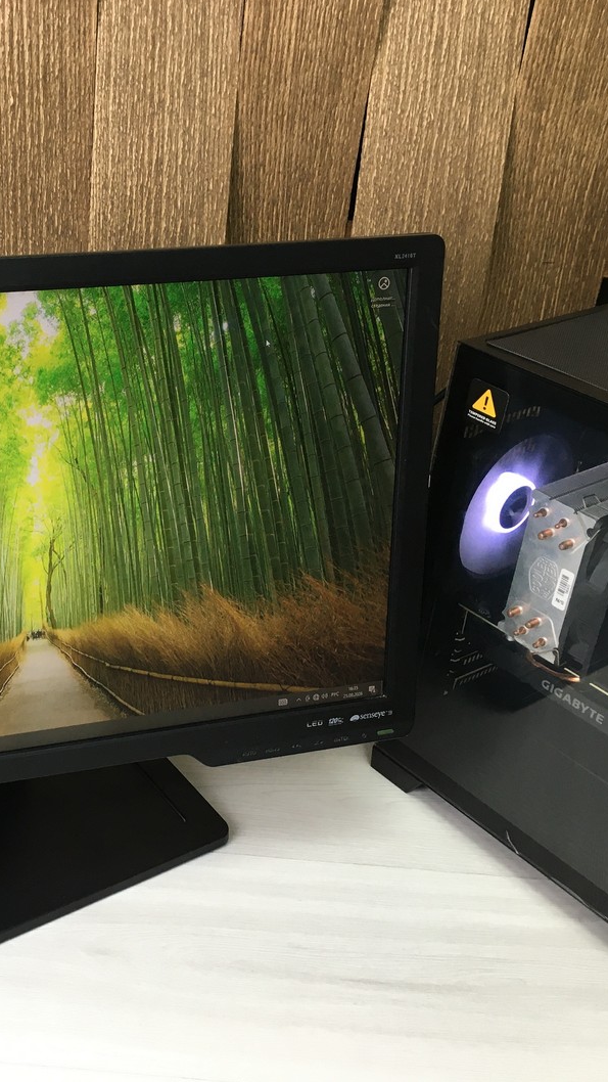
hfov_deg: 26.4
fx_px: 1233
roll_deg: -0.9
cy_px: 532
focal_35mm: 43
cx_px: 15
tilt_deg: -29.0
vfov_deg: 47.4
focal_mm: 4.15
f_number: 2.2
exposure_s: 1/33
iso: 32
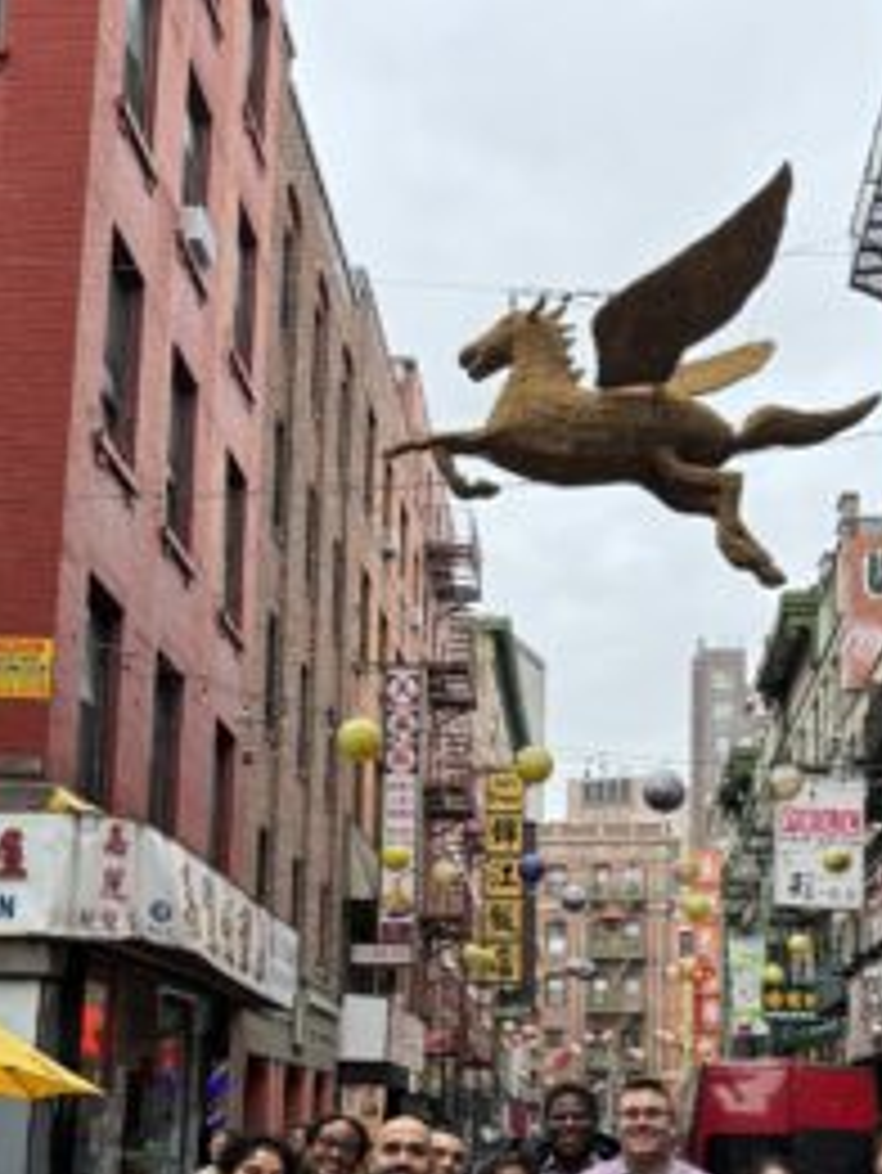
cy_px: 895
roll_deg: -1.2
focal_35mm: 46
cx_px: 619
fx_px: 1561
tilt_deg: +9.5
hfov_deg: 31.2
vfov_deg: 40.0
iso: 80
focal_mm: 6.76
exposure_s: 1/588
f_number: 1.78
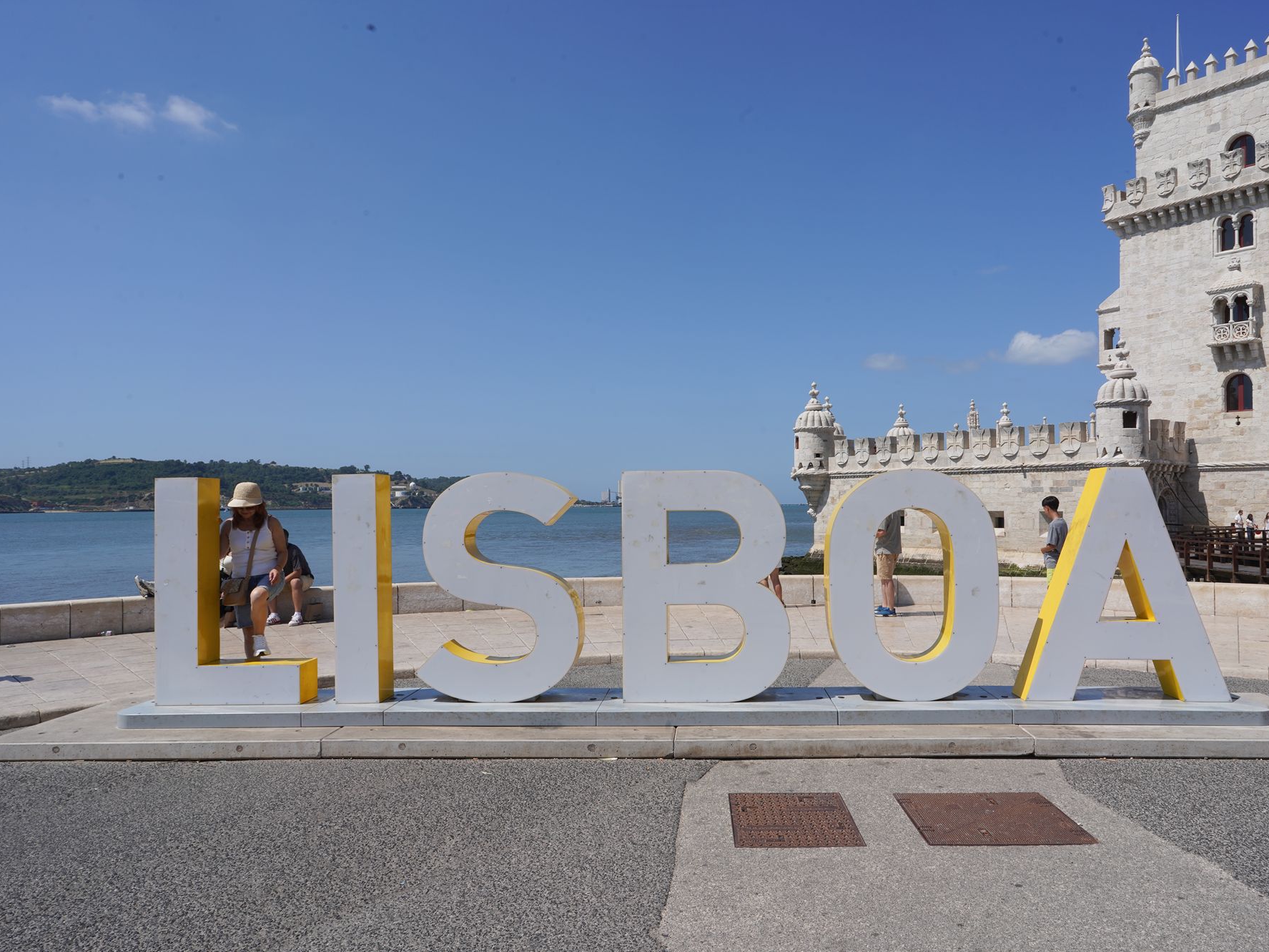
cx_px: 689
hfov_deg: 67.2
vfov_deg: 53.1
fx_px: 953
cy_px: 476
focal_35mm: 26
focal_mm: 24
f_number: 20
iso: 100
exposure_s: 1/100
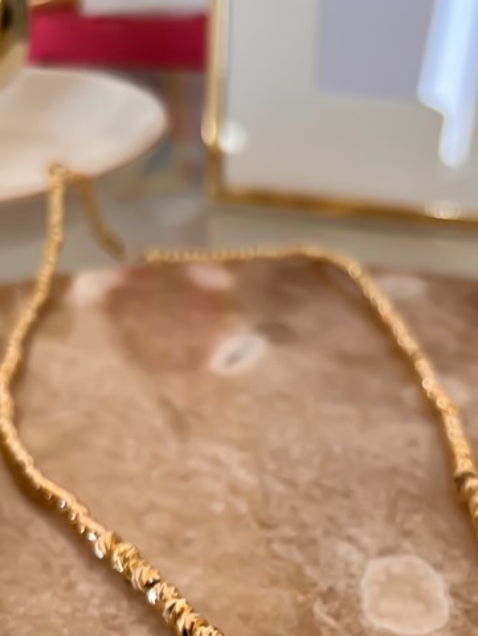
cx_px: 293
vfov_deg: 33.6
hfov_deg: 27.5
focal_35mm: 53
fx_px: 975
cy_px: 608
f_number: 1.5
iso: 64
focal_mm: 5.7
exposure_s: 1/121
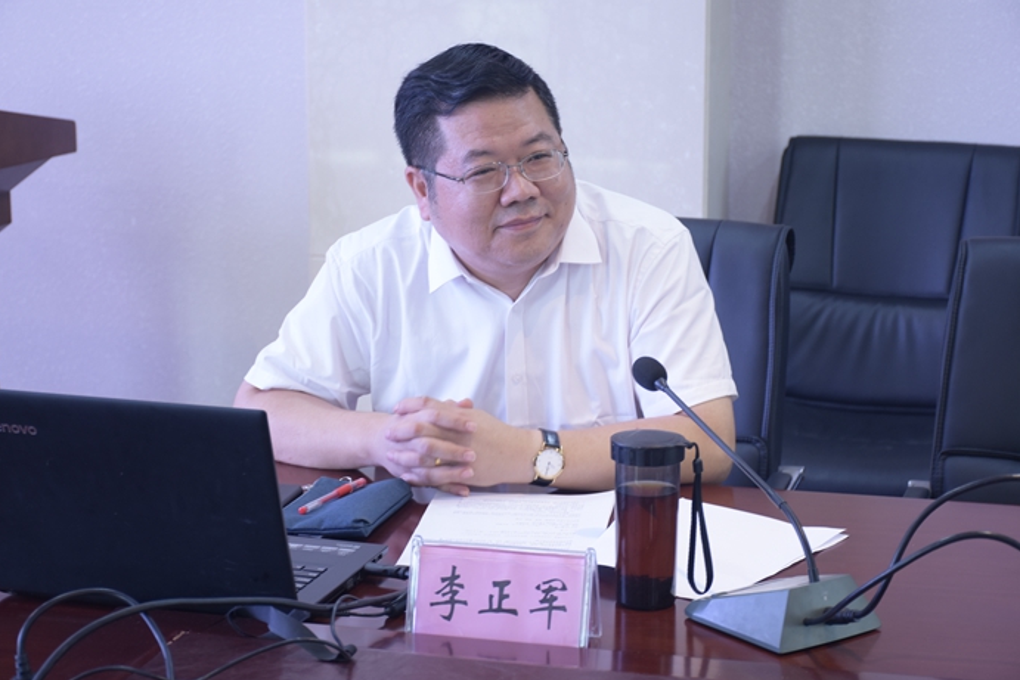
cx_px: 509
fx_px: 2154
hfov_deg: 26.6
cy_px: 339
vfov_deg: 18.0
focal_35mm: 76
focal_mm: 50
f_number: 4.8
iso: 400
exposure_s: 1/15
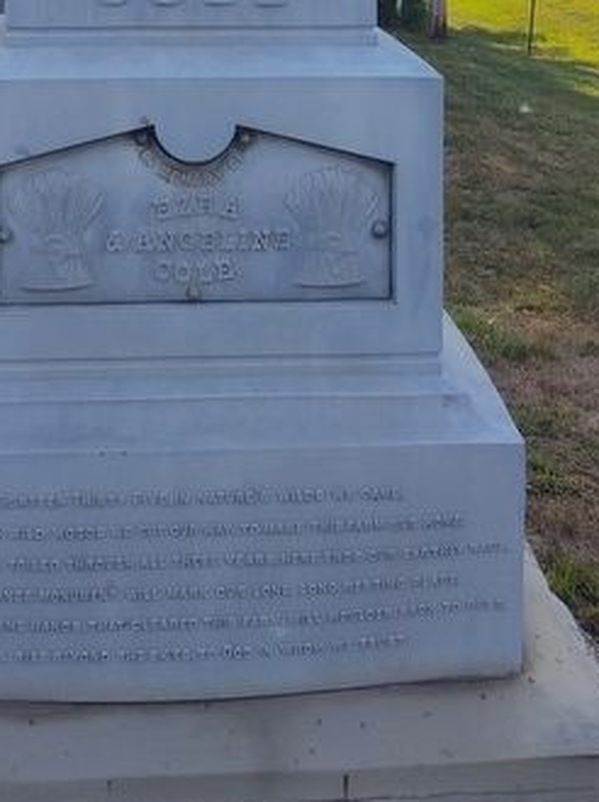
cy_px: -100
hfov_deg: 25.8
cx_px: 175
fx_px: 1295
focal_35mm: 56
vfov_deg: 30.4
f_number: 1.8
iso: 100
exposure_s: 1/1263
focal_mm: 5.56
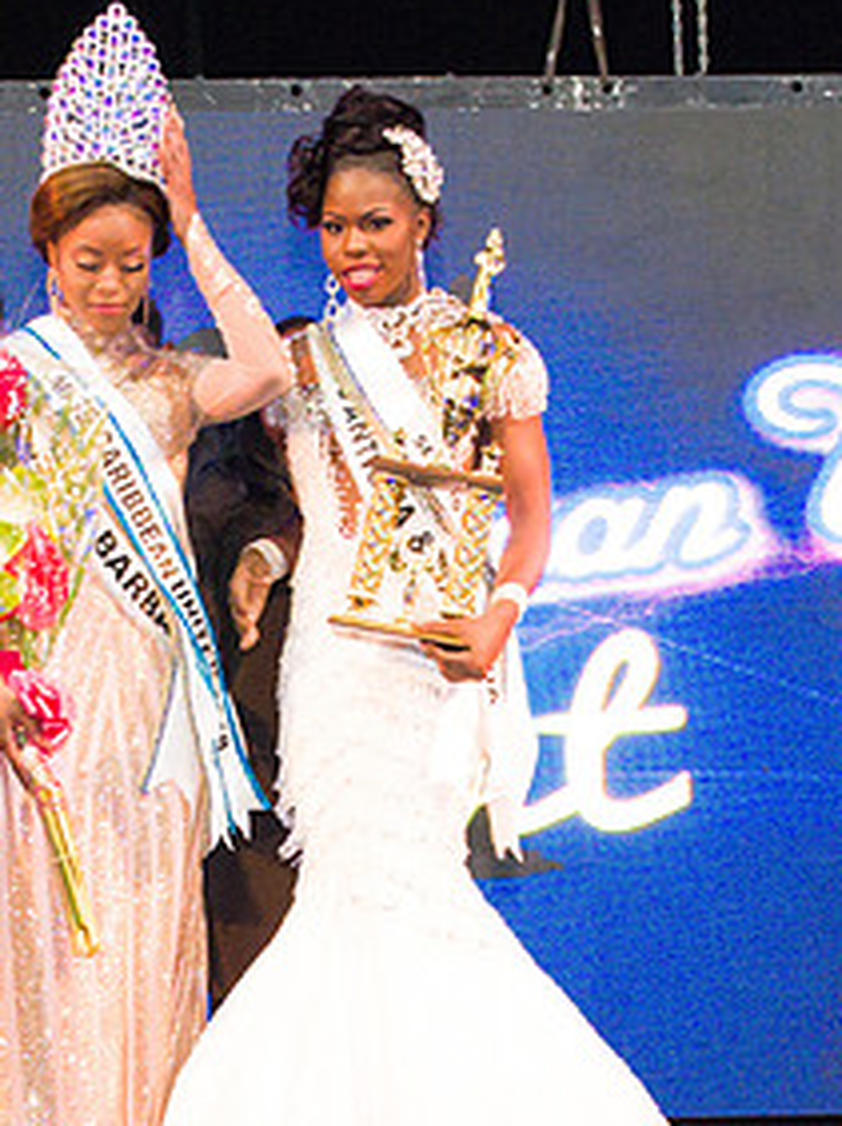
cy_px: 913
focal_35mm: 142
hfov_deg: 10.4
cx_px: 79
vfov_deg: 13.8
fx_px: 4612
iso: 4000
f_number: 5
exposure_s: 1/160
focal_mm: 28
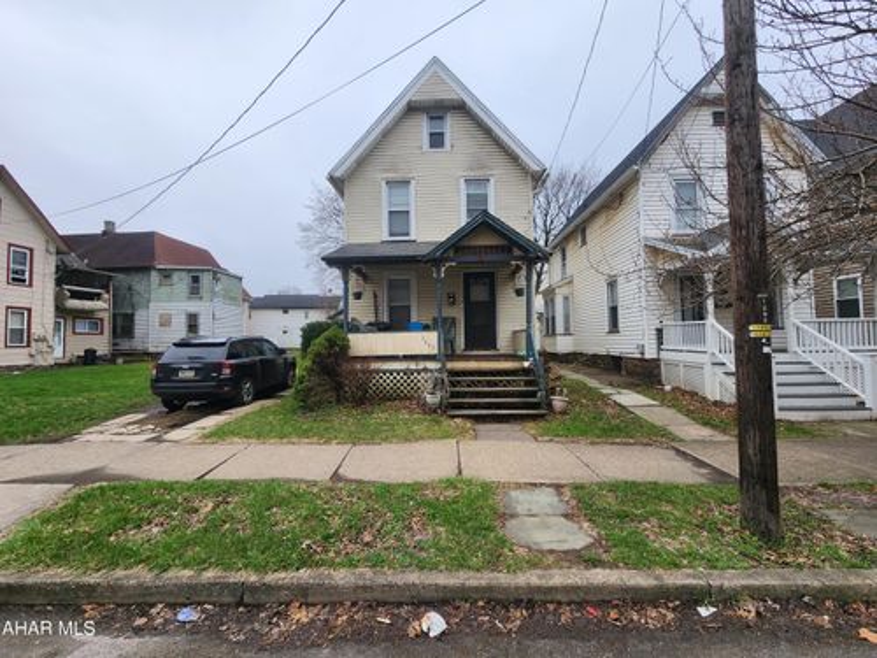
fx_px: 329
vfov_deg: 89.9
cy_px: 329
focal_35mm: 13
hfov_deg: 106.2
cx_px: 438
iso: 50
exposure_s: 1/414
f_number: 2.2
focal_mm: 2.2
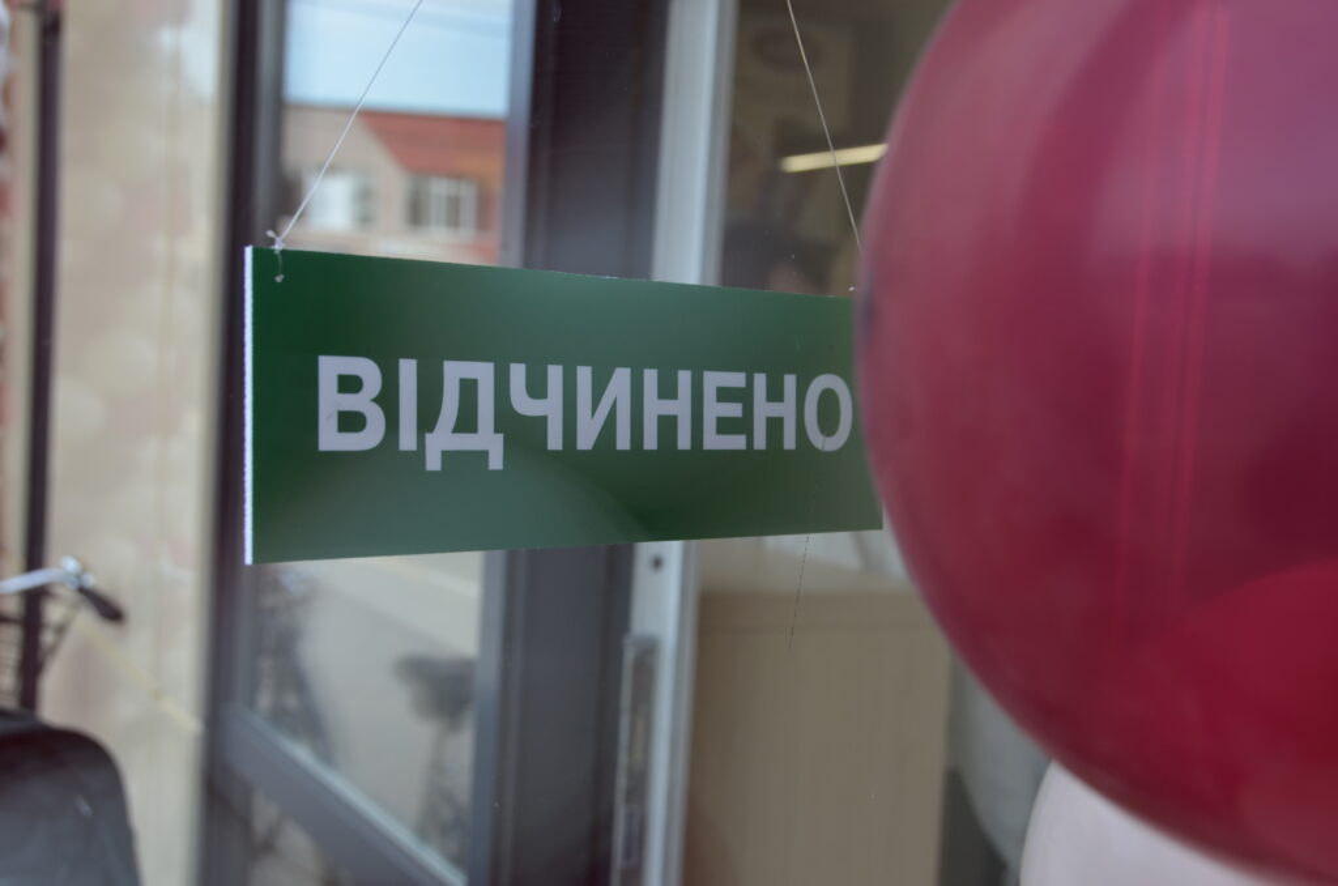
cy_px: 443
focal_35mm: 48
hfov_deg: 41.2
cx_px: 669
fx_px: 1780
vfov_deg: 27.9
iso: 200
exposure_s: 1/160
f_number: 6.3
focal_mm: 32
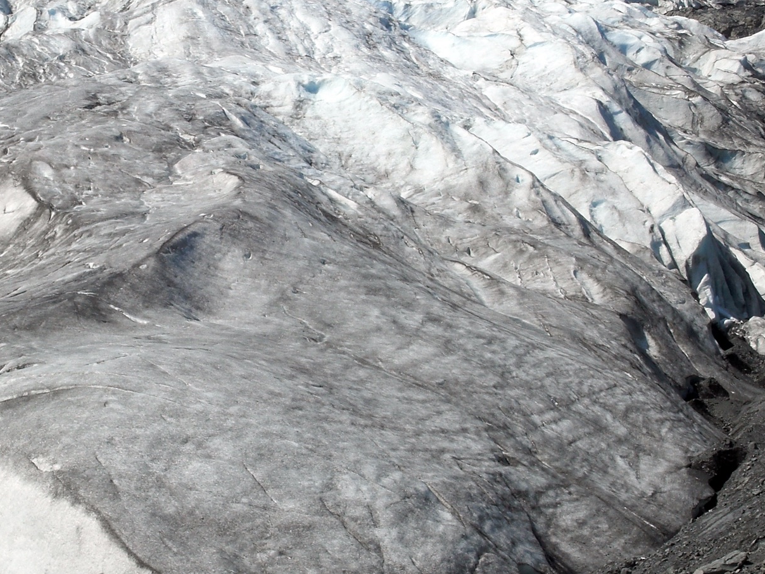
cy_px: 200
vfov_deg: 9.3
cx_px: 230
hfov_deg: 12.4
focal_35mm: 159
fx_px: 3514
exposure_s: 1/640
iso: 80
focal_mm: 16.6
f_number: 6
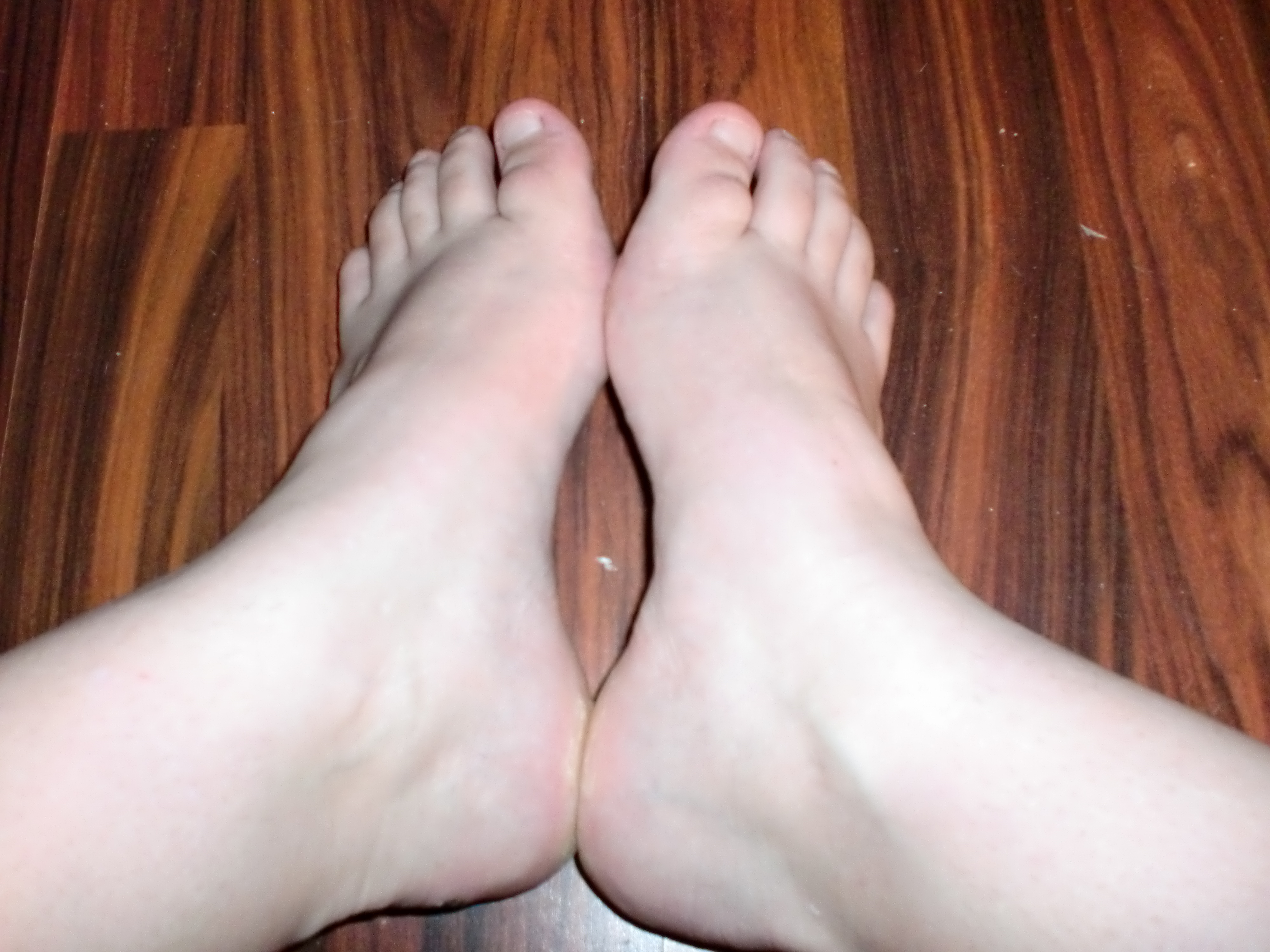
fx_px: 1284
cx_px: 635
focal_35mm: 35
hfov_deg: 52.6
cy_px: 476
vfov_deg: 40.7
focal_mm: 6.3
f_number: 3.1
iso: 400
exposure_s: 1/40
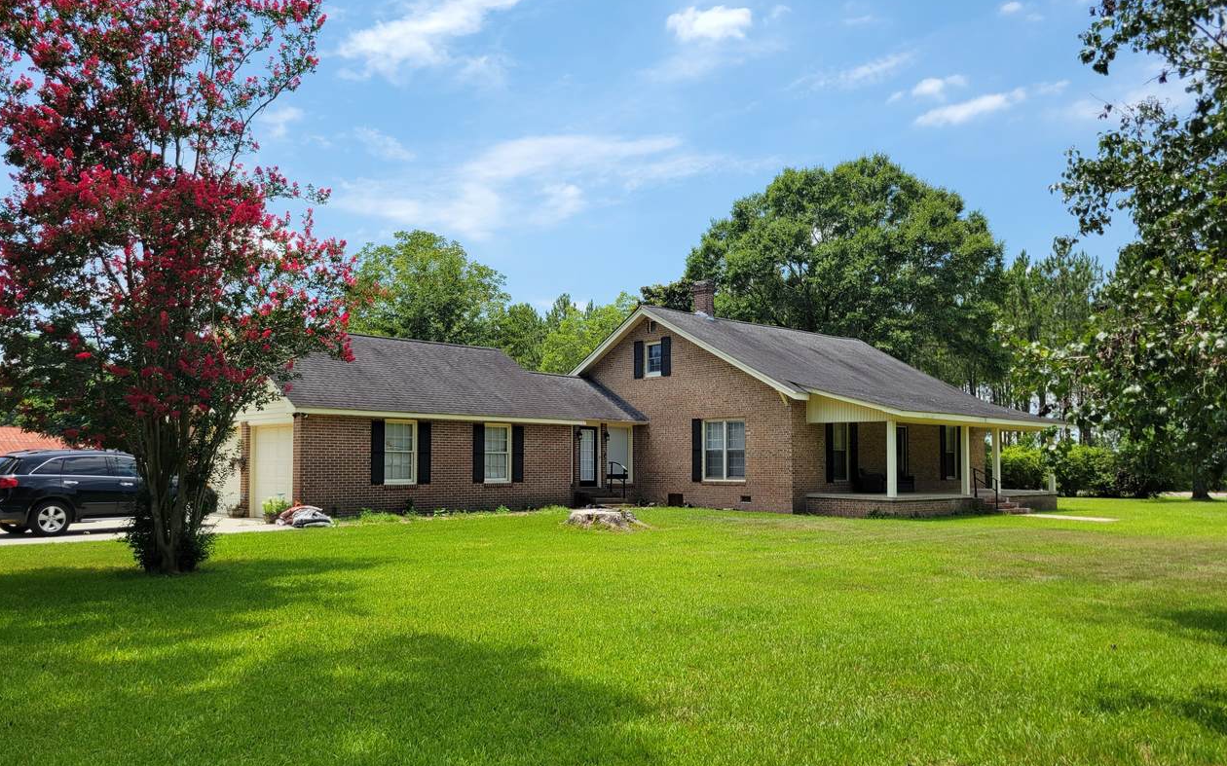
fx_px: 936
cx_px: 605
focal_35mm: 28
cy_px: 442
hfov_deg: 66.5
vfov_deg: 44.4
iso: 40
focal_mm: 5.4
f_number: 1.8
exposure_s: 1/2049
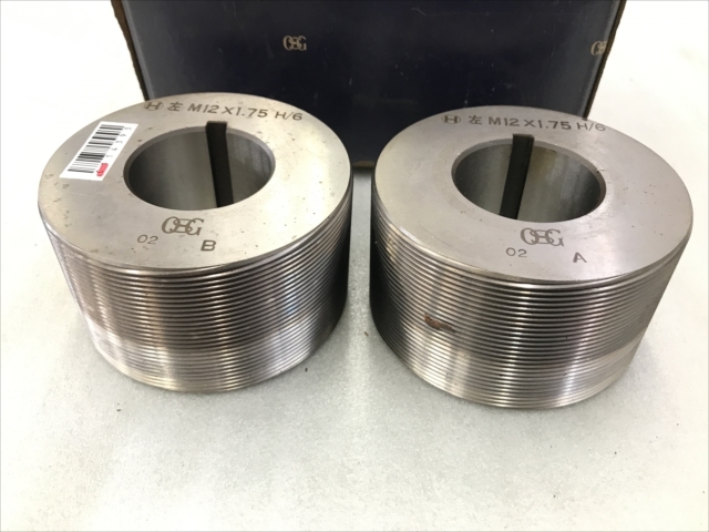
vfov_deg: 49.7
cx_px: 354
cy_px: 266
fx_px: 573
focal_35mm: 28
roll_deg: -3.4
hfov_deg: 63.4
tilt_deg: -42.2
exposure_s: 1/24
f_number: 1.8
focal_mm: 3.99
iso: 40
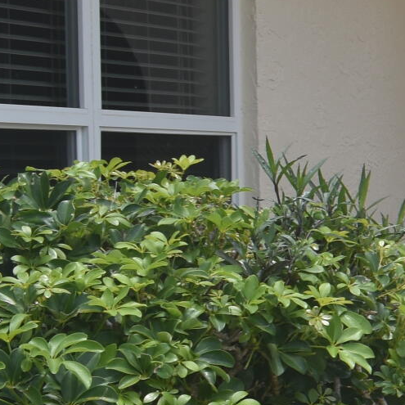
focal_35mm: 139
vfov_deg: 12.6
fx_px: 1840
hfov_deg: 10.6
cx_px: 995
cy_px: 198
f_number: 8
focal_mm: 18
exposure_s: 1/200
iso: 100
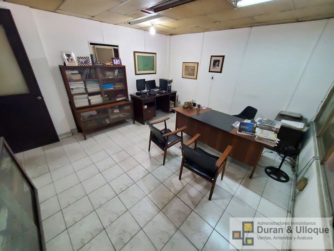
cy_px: 126
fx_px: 125
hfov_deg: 106.2
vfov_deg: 89.9
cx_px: 167
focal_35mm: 13
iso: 500
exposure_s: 1/30
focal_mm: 1.8
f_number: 2.2
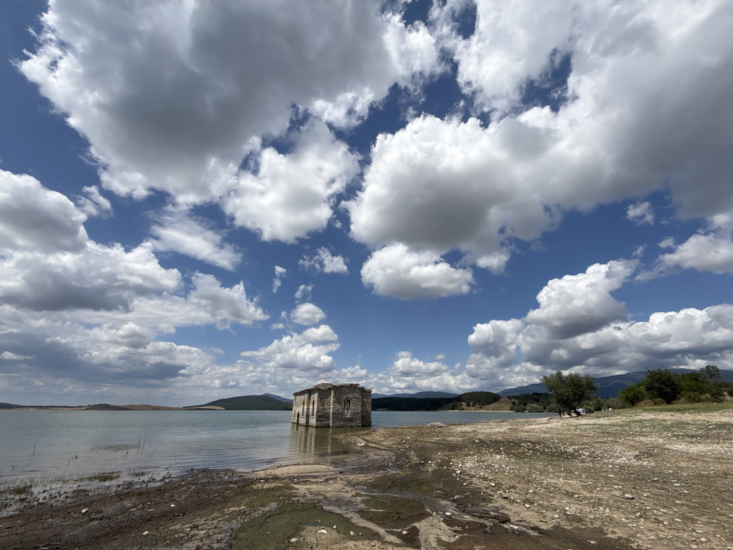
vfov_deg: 85.7
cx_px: 366
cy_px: 275
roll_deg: -0.4
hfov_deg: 102.1
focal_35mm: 14
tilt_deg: +25.5
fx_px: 296
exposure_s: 1/4762
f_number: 2.2
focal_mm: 2.22
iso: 50
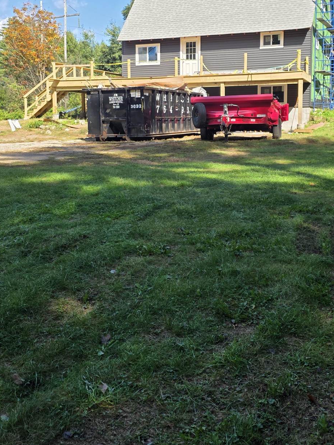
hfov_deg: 33.6
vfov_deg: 43.3
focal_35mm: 43
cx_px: 178
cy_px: 152
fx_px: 553
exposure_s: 1/2874
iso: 80
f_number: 1.7
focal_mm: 6.25
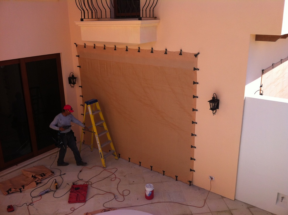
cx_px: 144
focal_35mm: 35
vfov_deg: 40.6
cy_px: 108
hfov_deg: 52.7
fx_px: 291
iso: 80
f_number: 2.8
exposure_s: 1/1312
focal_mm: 3.85
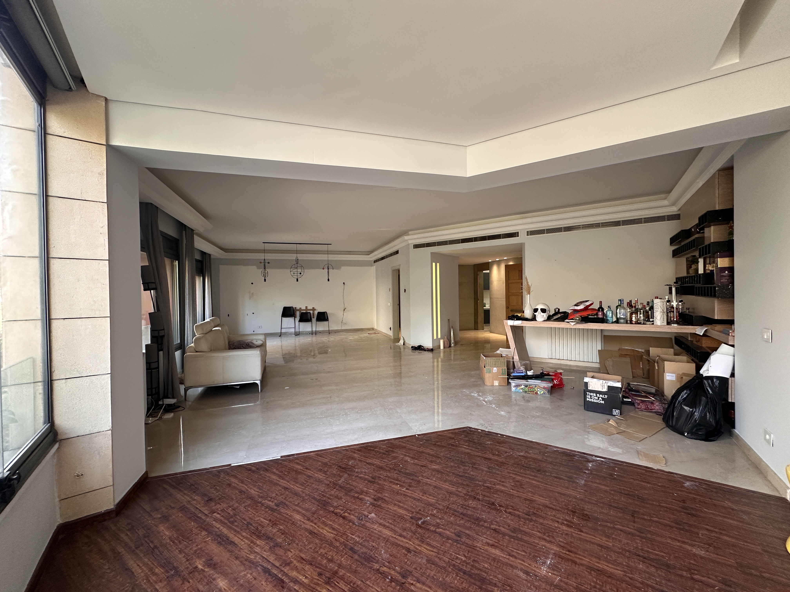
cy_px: 296
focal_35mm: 14
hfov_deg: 102.1
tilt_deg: -0.3
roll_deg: +1.8
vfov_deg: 85.7
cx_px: 395
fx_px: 320
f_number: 2.2
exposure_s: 1/99
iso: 200
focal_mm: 2.22
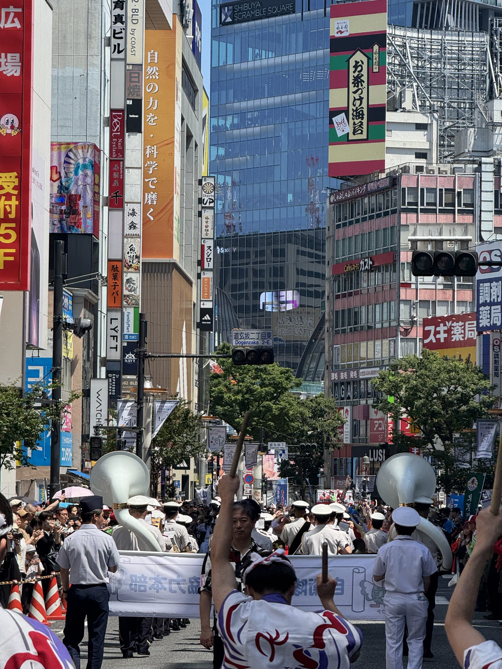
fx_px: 2320
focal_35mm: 120
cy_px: 334
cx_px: 251
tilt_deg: +4.2
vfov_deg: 16.4
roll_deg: -0.8
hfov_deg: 12.3
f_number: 2.8
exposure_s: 1/1004
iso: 50
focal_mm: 15.66
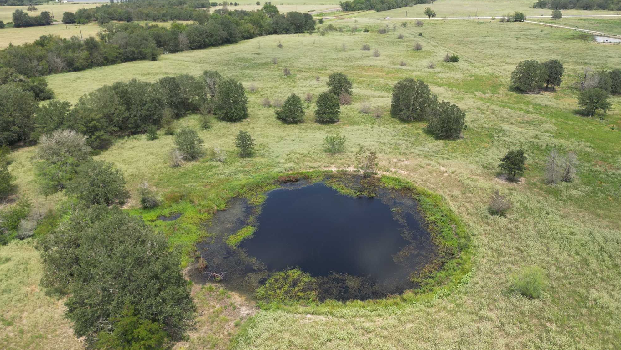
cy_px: 153
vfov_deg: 42.8
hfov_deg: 69.9
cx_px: 313
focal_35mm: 27
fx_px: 445
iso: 100
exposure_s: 1/1600
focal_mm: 6.72
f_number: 1.7
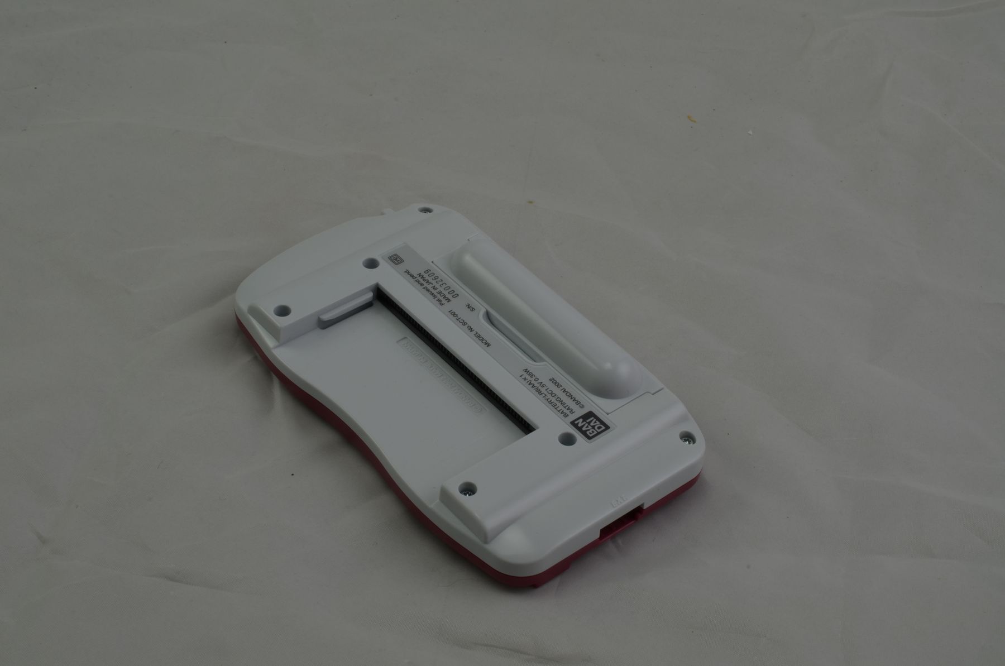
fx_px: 1672
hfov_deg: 33.5
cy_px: 333
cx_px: 502
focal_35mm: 60
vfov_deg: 22.5
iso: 100
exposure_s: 1/5
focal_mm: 40
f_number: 20
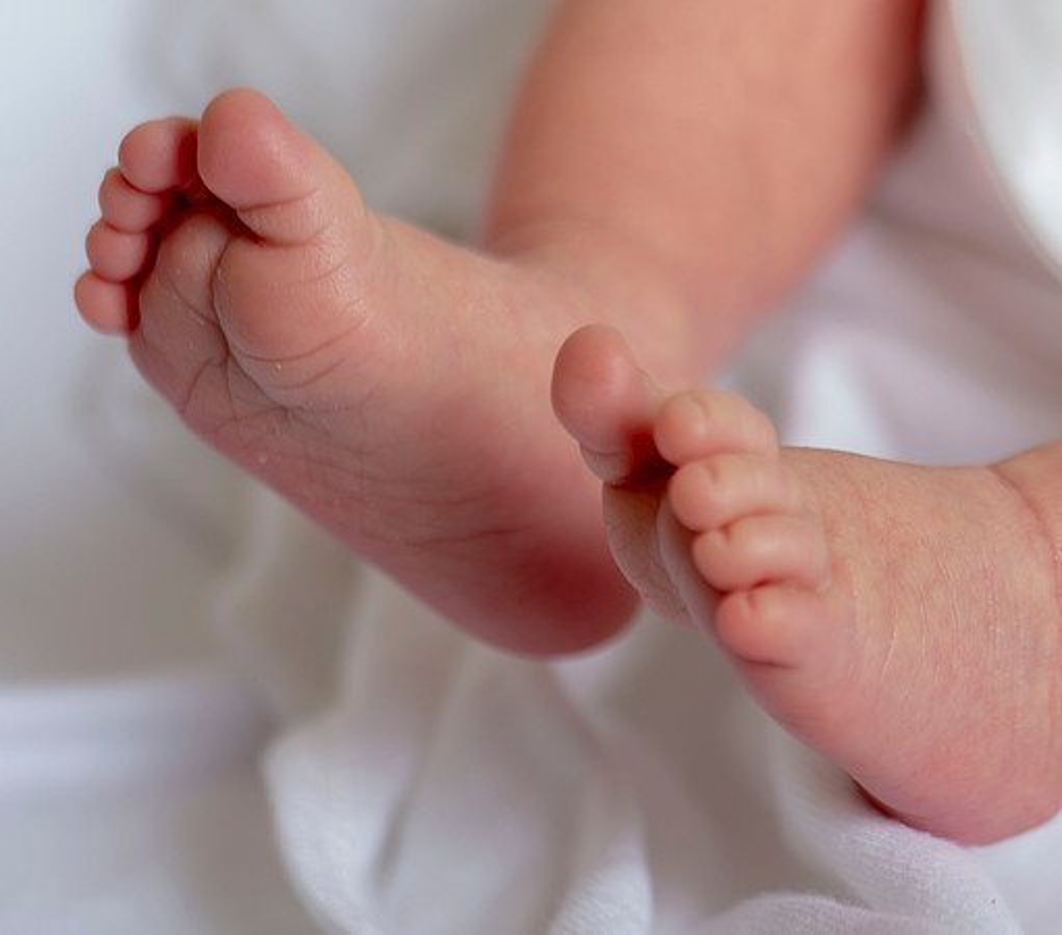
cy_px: 450
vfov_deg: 3.1
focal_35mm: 537
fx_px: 17548
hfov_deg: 3.5
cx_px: 702
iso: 80
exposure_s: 1/200
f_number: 2.8
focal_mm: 200
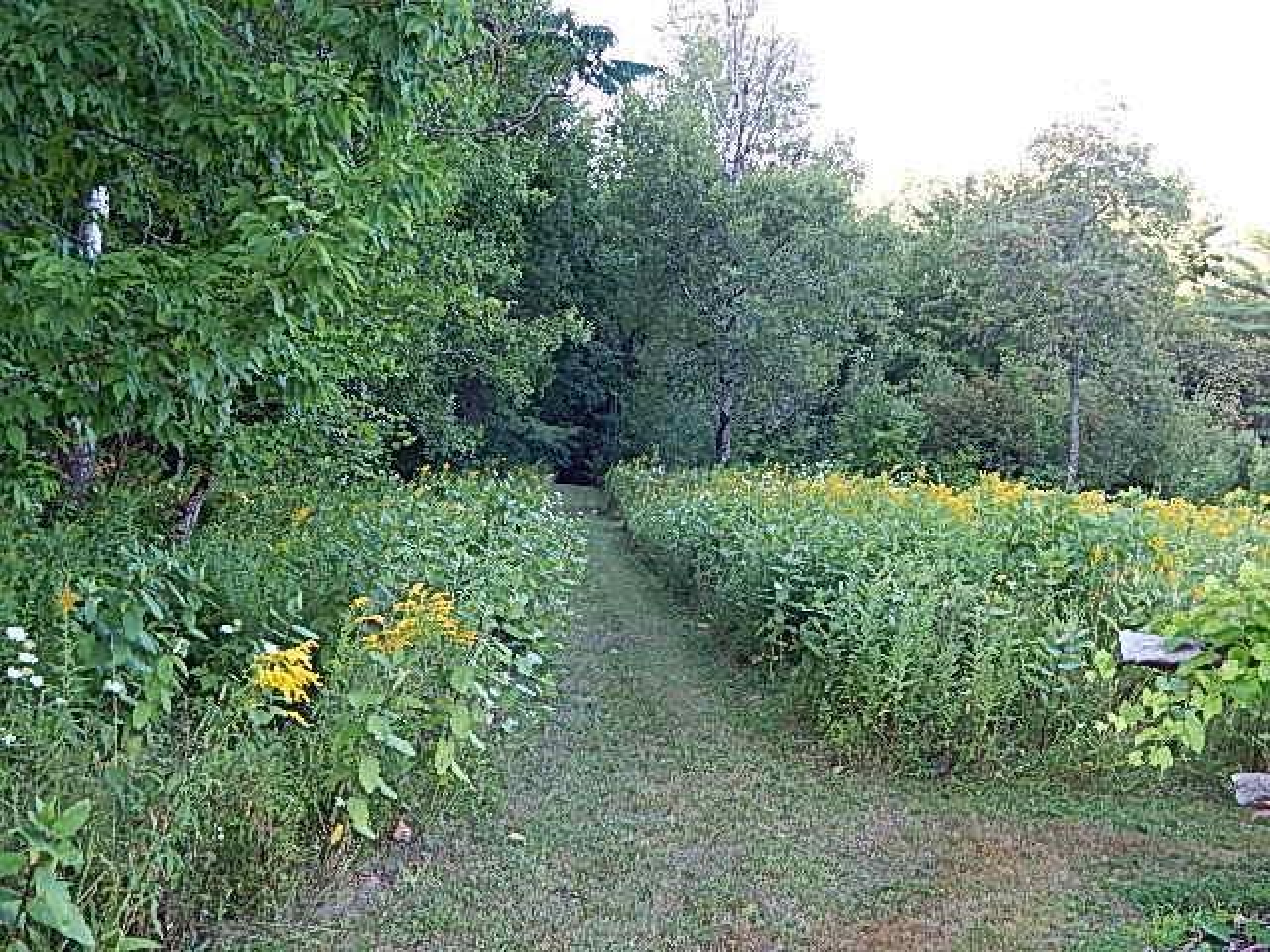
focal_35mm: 38
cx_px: 635
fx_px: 1394
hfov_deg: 49.0
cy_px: 476
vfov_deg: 37.7
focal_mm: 6.8
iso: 125
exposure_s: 1/60
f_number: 3.4
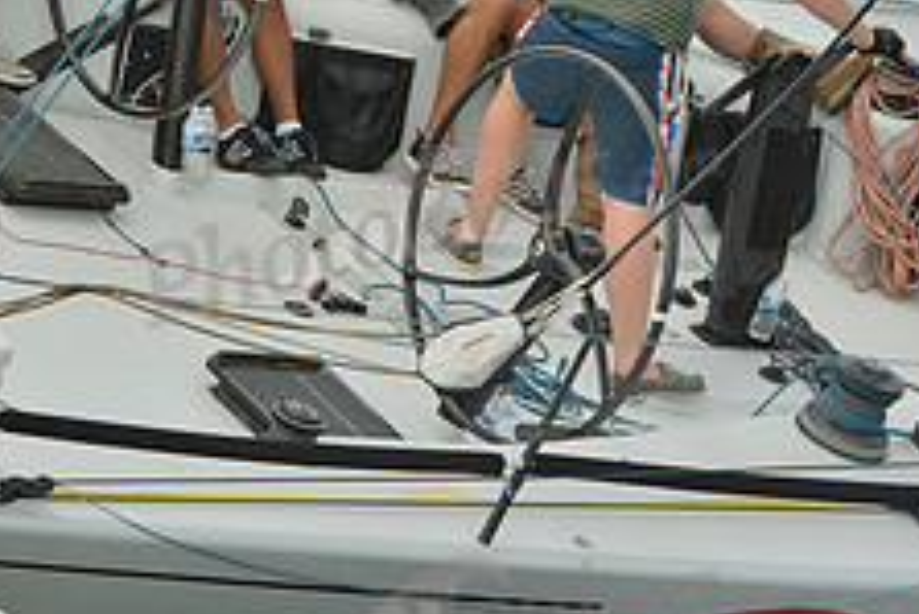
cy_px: 64
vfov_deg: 5.2
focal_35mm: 265
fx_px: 6769
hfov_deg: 7.7
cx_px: -70
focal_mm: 102
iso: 200
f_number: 5
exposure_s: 1/1000
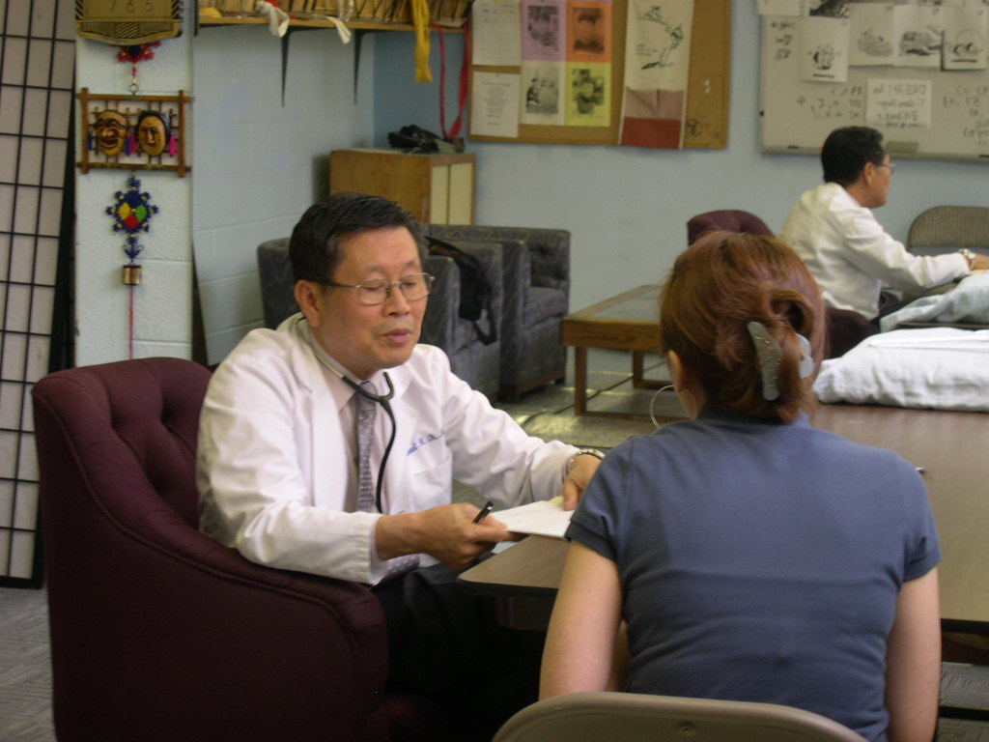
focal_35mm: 92
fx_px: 2628
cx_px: 494
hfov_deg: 21.3
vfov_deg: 16.1
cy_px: 371
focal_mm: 19.5
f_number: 4.5
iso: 100
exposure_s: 1/18.1
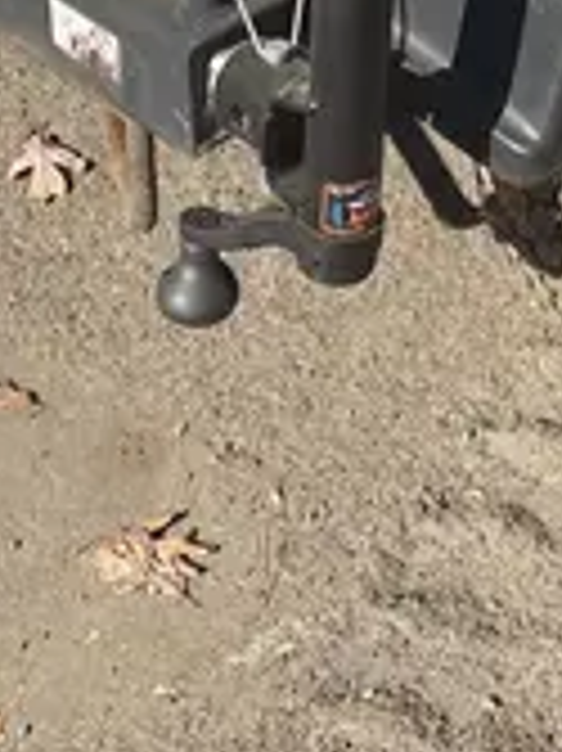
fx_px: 2471
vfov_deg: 15.7
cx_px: 436
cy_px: -426
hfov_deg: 12.9
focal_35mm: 114
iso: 32
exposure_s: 1/2747
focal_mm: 4.2
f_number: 1.6
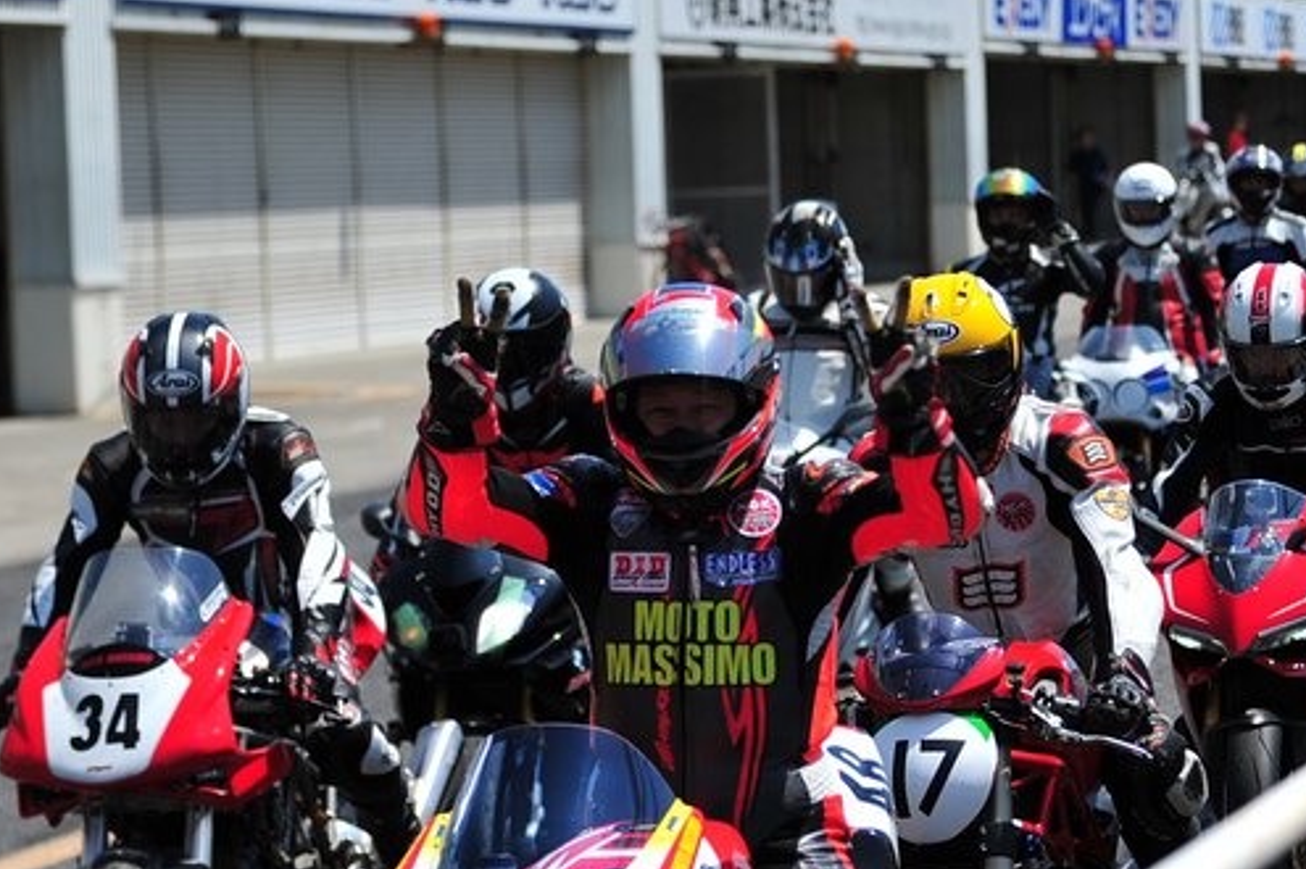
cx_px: 768
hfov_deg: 13.1
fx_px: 5692
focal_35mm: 157
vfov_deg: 8.7
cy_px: 449
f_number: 2.8
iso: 200
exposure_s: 1/5000
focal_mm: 78
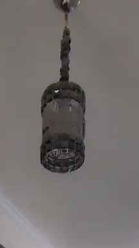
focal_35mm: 54
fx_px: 353
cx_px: 38
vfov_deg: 27.3
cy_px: 369
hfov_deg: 22.1
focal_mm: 1.65
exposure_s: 1/20
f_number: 2.2
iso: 334
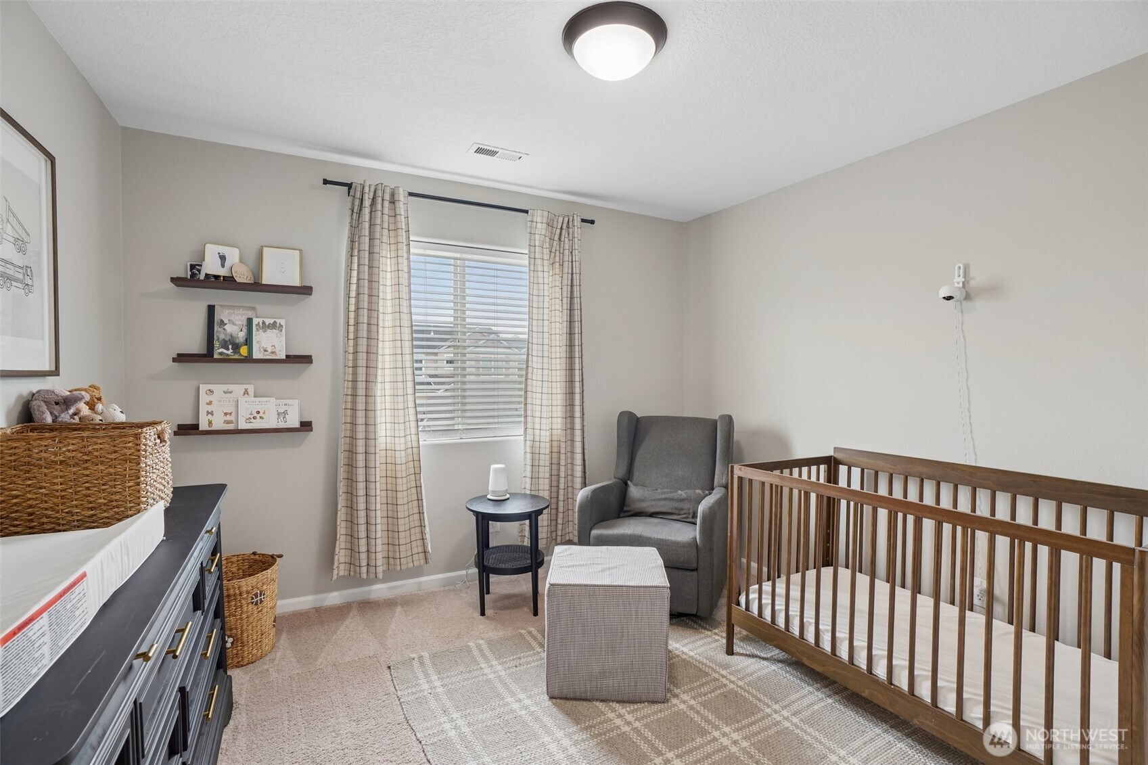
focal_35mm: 16
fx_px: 510
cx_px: 574
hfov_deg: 96.7
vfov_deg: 73.7
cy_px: 382
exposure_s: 1/20
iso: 400
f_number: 8
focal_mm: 16
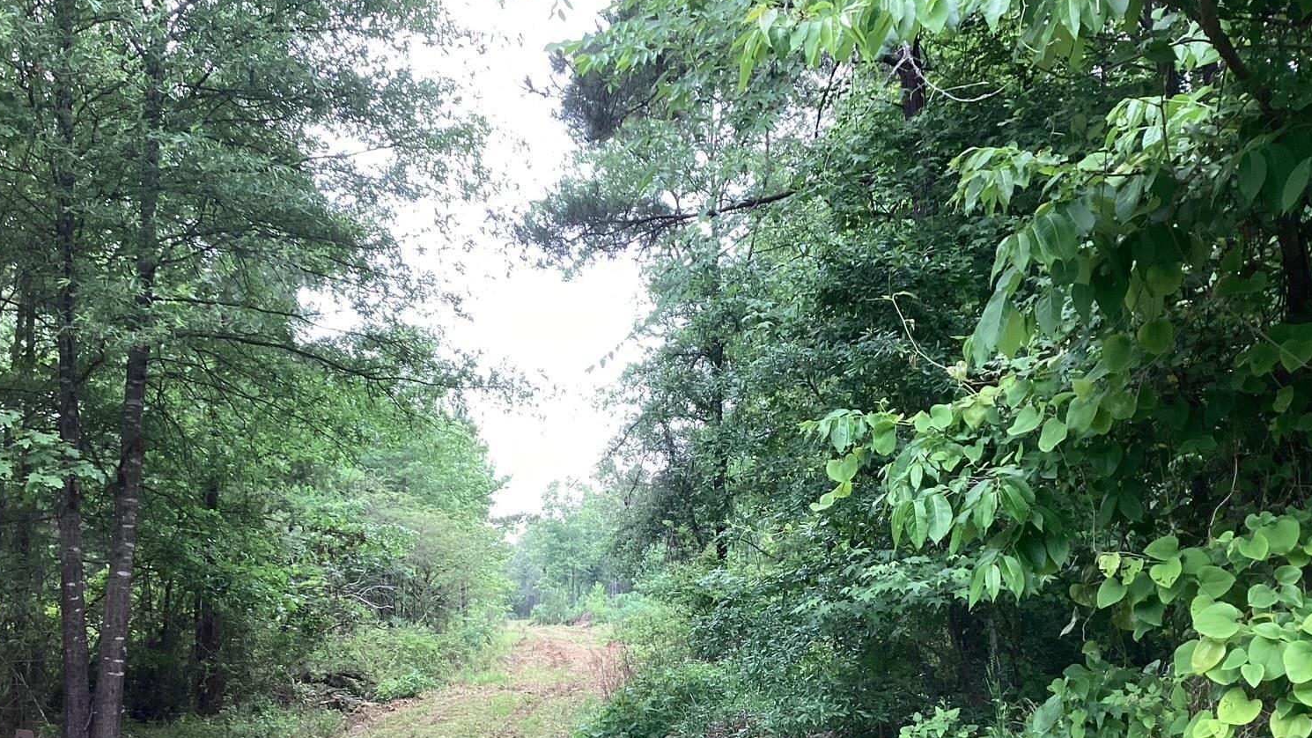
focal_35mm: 37
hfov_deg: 53.9
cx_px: 596
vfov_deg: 31.6
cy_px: 513
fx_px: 1287
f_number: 2.4
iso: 100
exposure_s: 1/60
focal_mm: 3.3
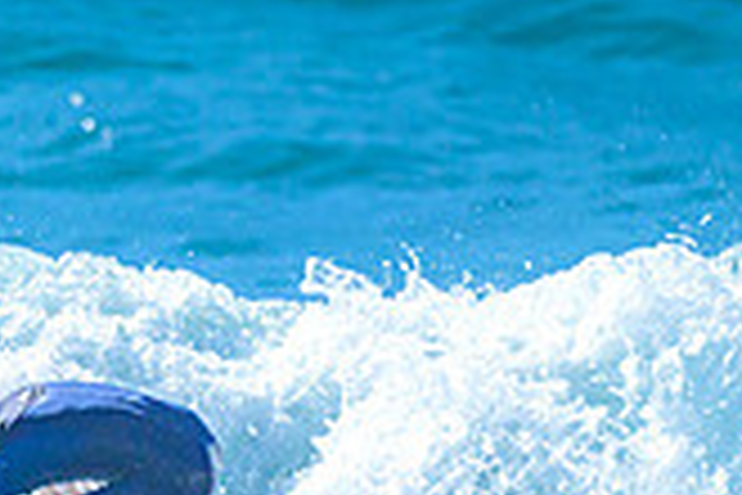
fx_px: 79573
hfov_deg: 0.5
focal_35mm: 3861
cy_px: 516
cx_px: -8
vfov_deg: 0.4
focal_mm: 800
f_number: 6.3
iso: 400
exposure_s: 1/3200
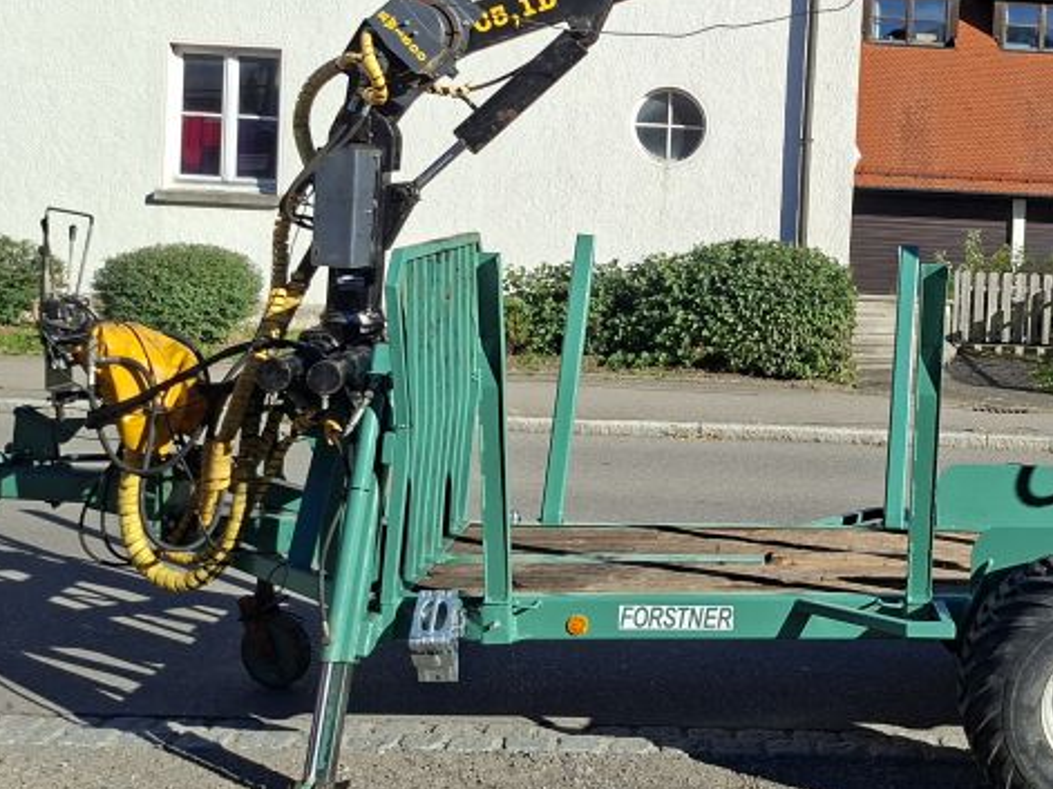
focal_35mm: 50
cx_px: 847
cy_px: 264
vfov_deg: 28.9
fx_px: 1521
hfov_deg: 36.8
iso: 50
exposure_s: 1/1805
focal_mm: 5.54
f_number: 1.8
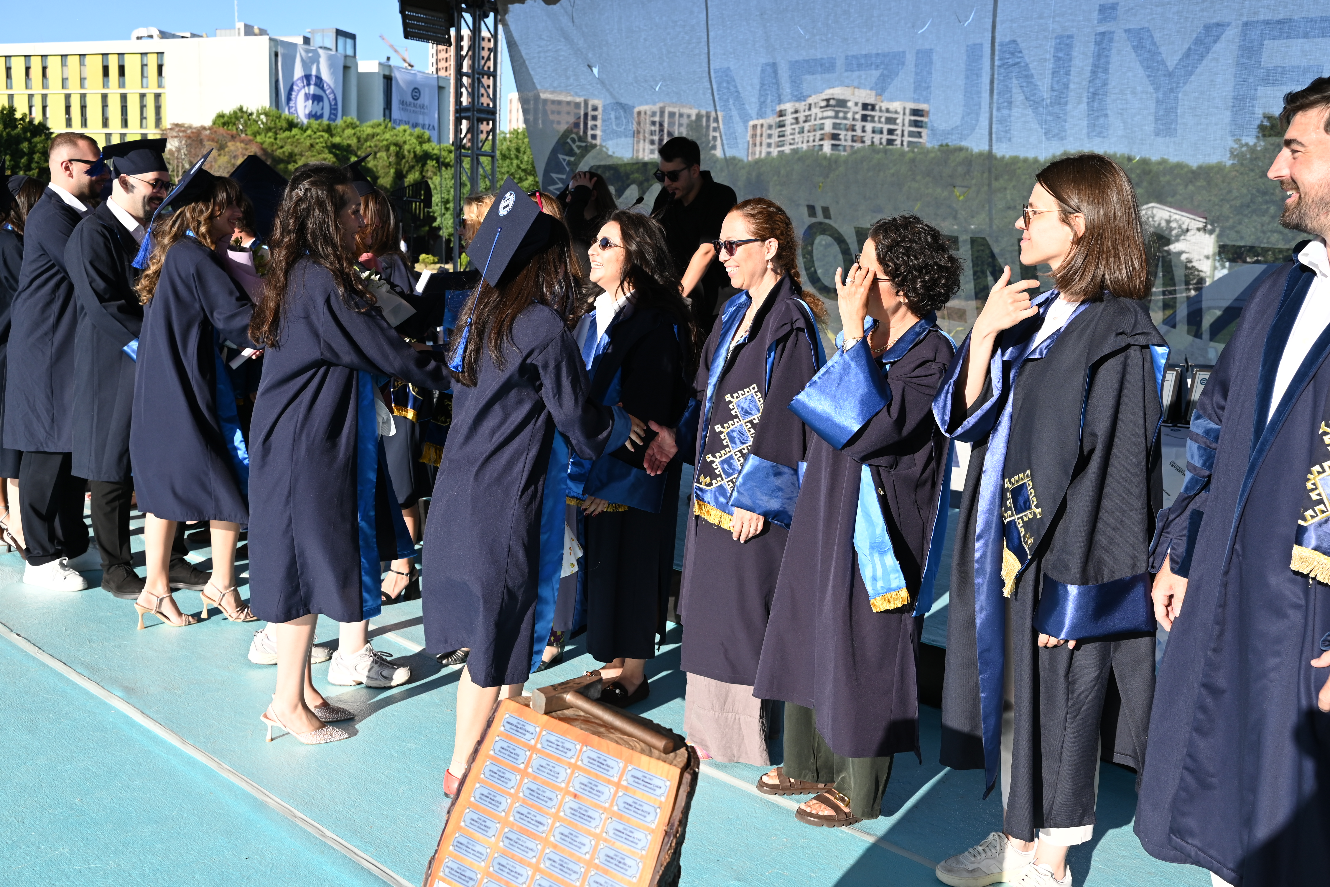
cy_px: 444
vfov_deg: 43.6
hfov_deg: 61.9
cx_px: 665
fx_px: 1108
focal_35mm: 30
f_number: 6.3
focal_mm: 30
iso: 320
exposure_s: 1/640
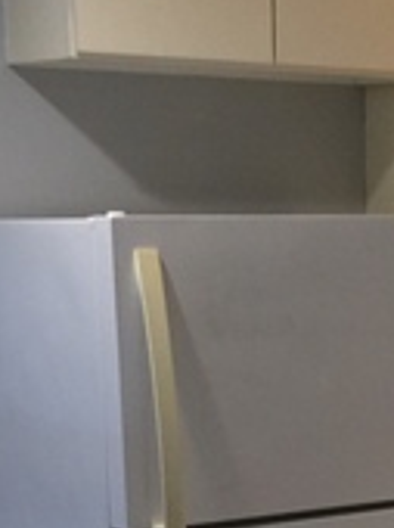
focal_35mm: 114
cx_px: 596
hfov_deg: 12.3
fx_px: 1734
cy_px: 495
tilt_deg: -7.7
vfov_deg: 17.0
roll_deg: +0.5
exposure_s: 1/15
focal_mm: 4.15
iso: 50
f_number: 2.2
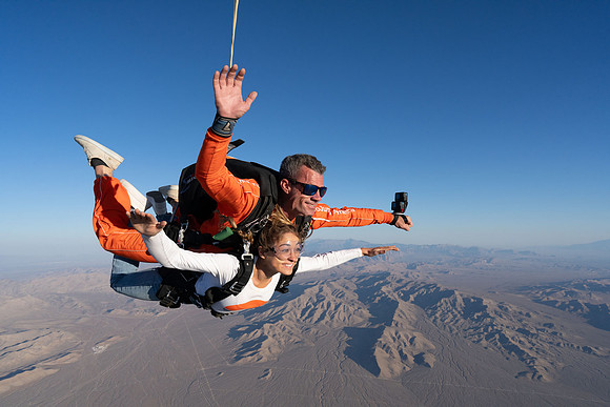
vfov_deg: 53.2
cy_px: 204
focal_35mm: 24
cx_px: 305
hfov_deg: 73.7
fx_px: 407
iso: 800
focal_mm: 24
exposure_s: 1/2000
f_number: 9
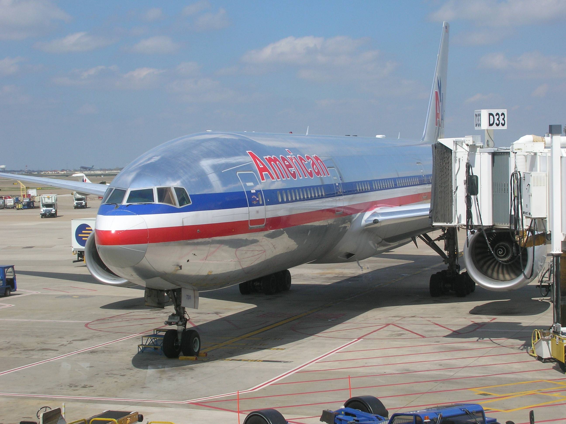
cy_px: 212
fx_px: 1210
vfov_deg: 19.9
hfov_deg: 26.3
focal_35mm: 74
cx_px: 283
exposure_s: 1/74.7
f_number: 6.7
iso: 50
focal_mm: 12.3
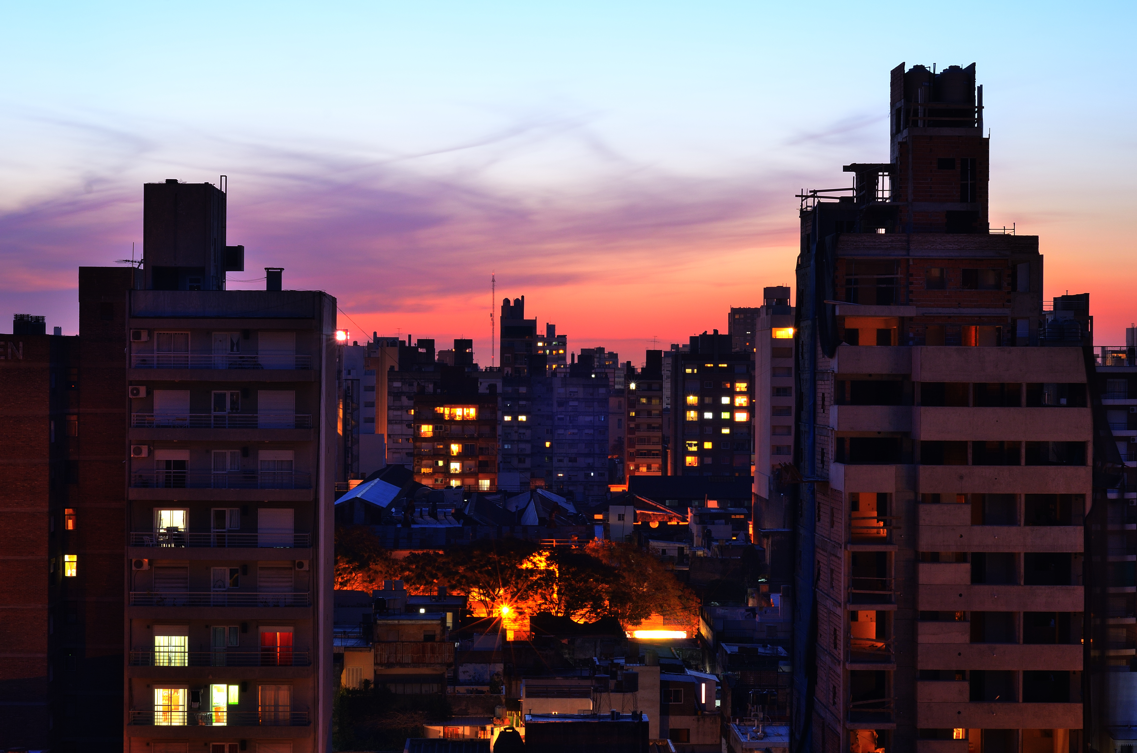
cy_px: 376
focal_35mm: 75
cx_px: 568
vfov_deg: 18.1
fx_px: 2364
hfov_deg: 27.0
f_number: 16
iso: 250
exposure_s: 30
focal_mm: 50
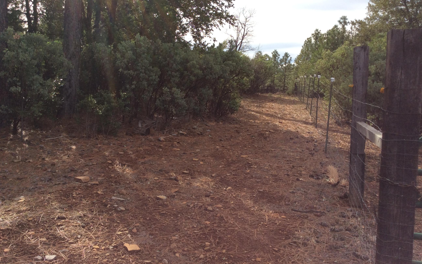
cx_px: 211
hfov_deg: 55.3
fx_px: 403
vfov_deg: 36.2
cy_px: 111
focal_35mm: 35
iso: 32
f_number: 2.4
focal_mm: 3.3
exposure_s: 1/1167
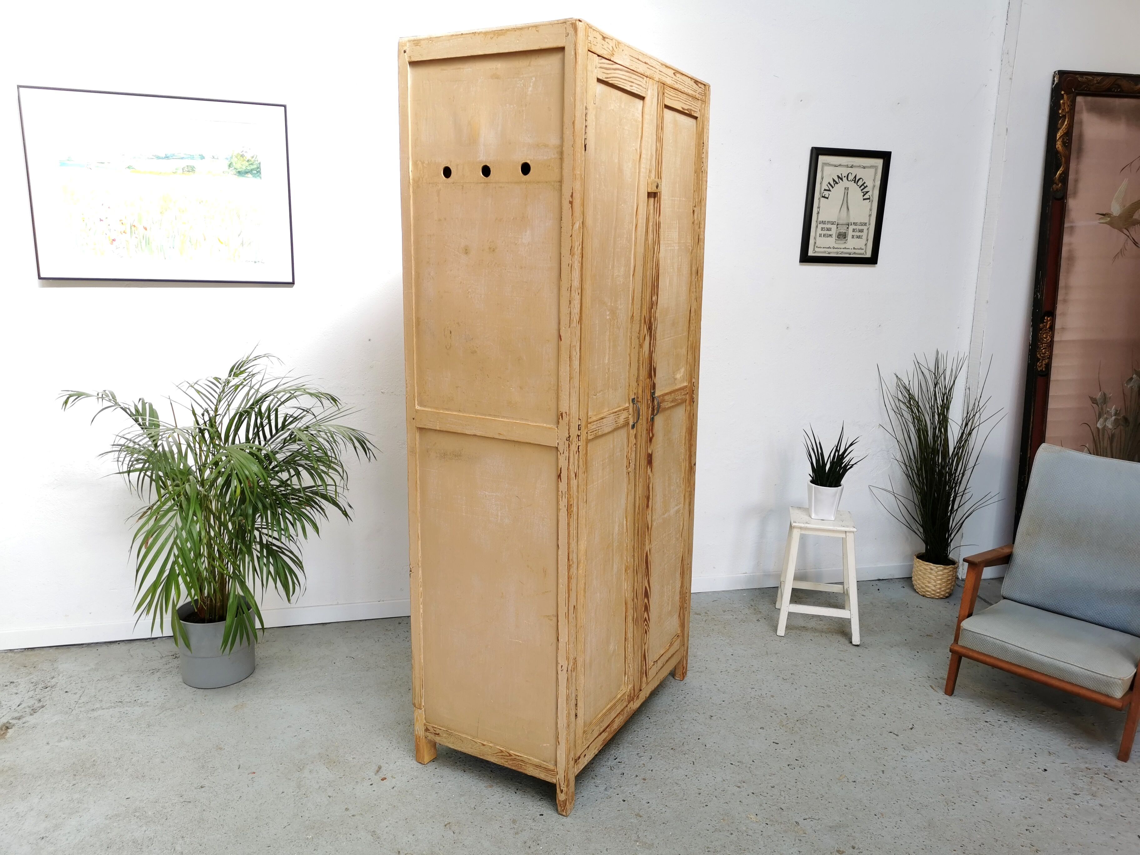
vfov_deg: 51.4
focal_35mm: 27
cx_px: 570
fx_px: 889
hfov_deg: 65.3
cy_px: 428
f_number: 1.8
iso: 50
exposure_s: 1/138
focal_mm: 5.58
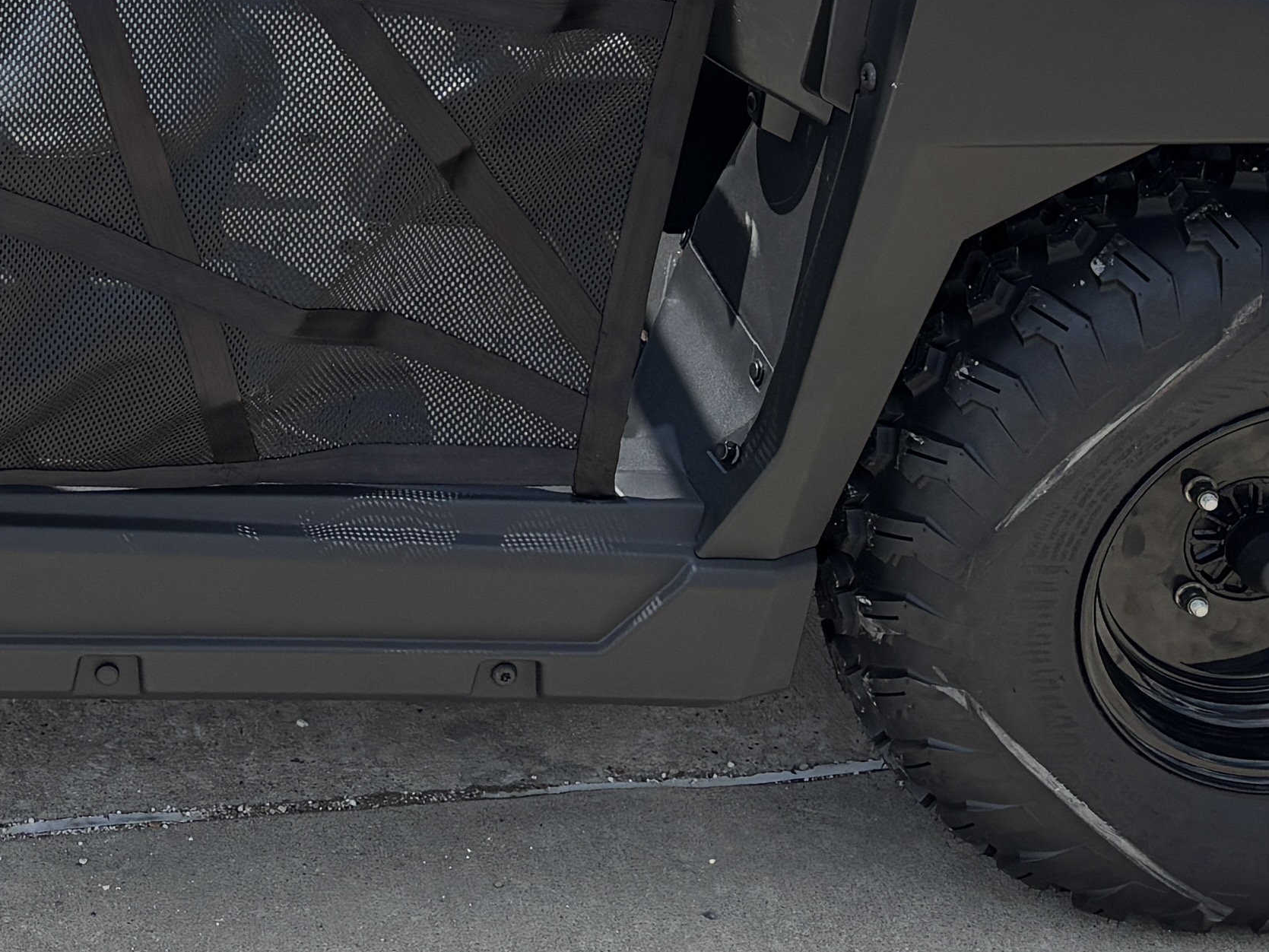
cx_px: -61
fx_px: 3263
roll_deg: +0.0
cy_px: -249
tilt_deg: -19.2
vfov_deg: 15.8
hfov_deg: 21.1
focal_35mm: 89
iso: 50
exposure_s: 1/2193
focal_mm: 5.96
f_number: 1.6
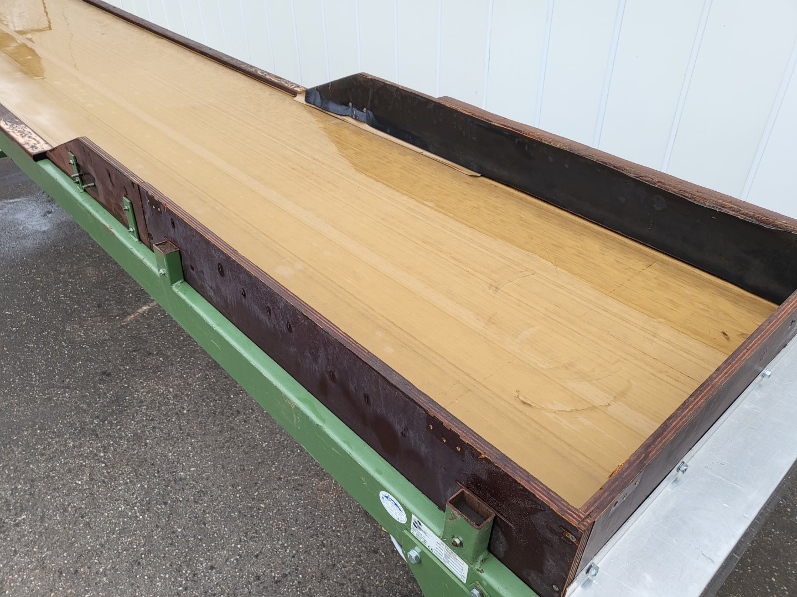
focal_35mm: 26
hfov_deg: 67.3
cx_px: 398
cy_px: 298
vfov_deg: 53.1
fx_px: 599
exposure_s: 1/114
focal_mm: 4.25
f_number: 1.8
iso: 50
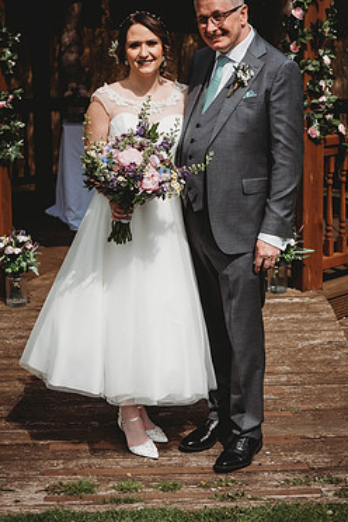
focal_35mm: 75
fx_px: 1087
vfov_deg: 27.0
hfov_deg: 18.2
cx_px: 174
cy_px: 220
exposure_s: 1/2000
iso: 200
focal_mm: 62
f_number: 5
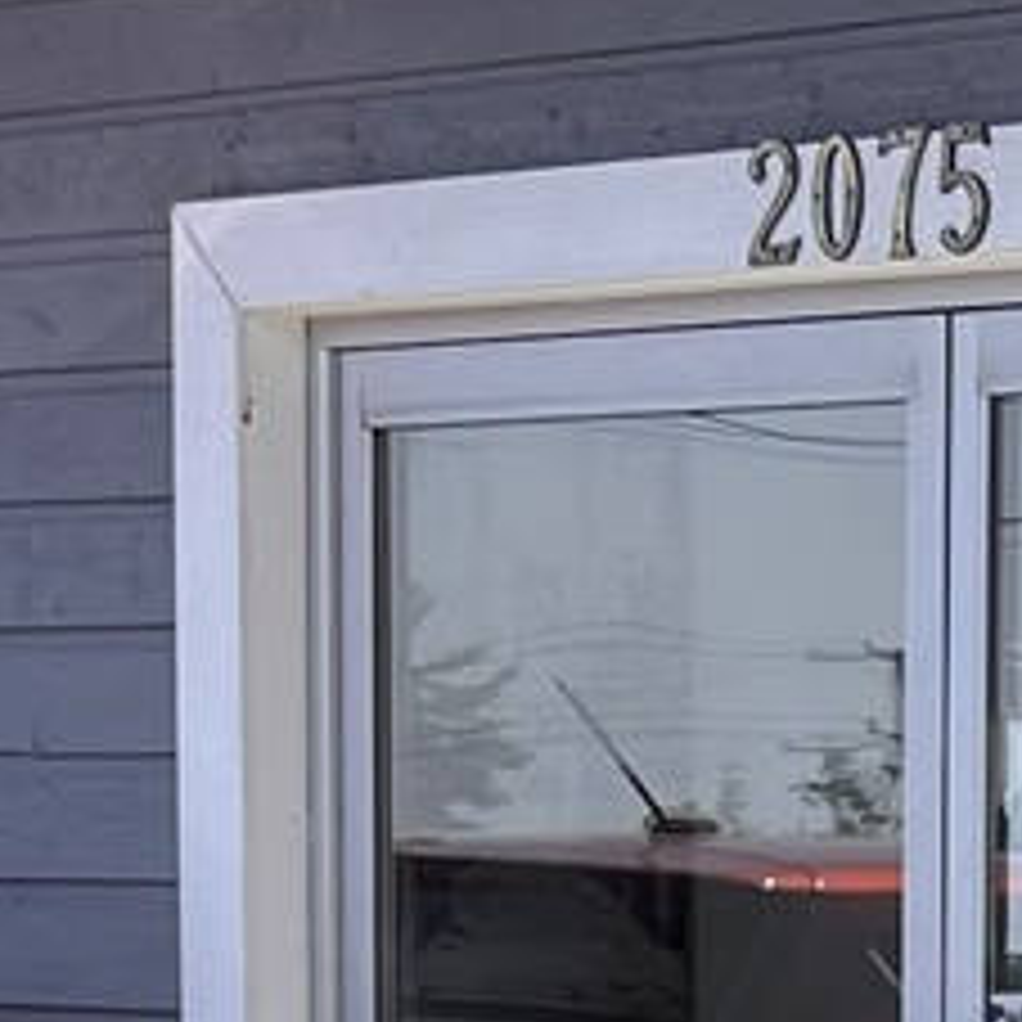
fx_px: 6914
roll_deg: -1.8
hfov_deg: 8.1
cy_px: 2355
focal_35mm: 207
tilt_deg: -9.1
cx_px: 2012
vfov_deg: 7.9
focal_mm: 5.7
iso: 50
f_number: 1.5
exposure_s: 1/1838
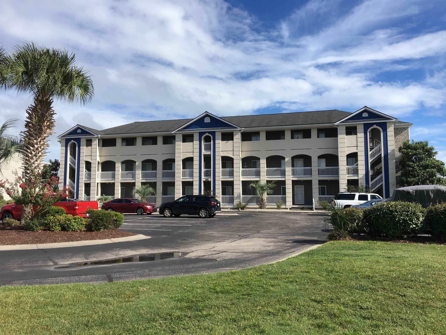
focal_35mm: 29
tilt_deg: +6.2
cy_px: 168
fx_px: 374
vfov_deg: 48.2
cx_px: 223
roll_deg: +0.1
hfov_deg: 61.7
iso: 25
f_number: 2.2
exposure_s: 1/1876
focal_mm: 4.15
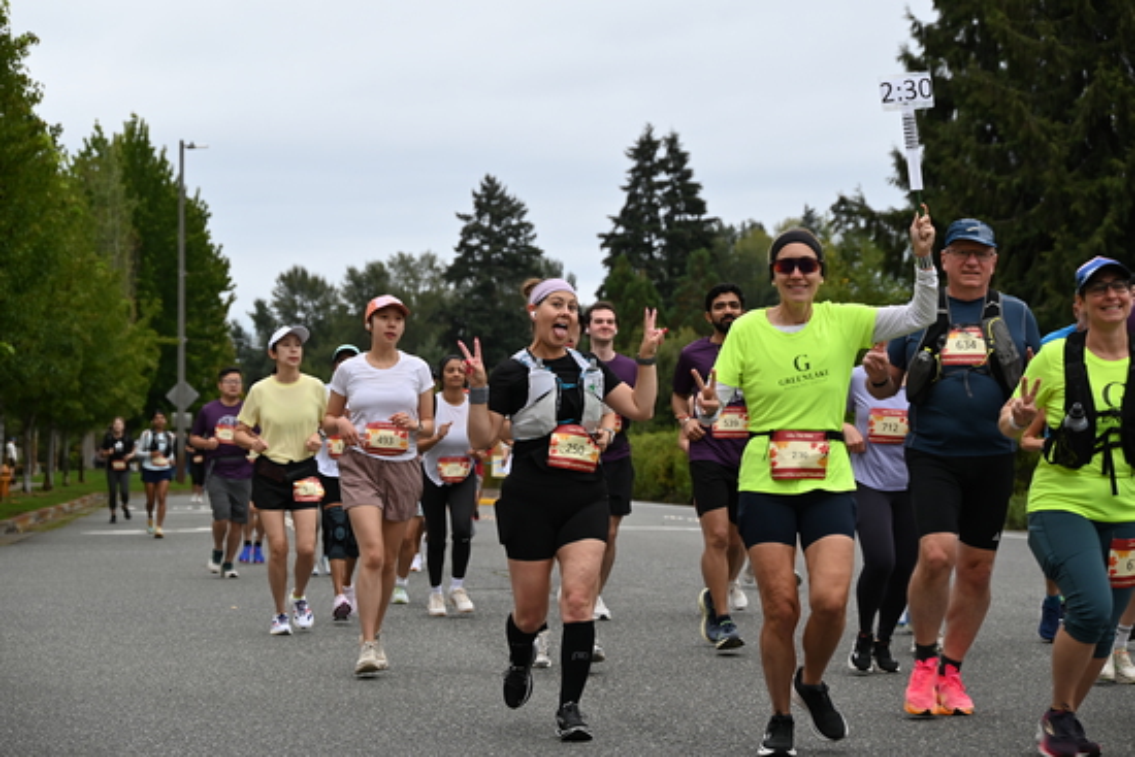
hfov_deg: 22.4
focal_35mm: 91
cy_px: 378
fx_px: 2870
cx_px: 568
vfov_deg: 15.0
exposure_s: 1/200
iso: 400
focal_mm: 91
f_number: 6.3
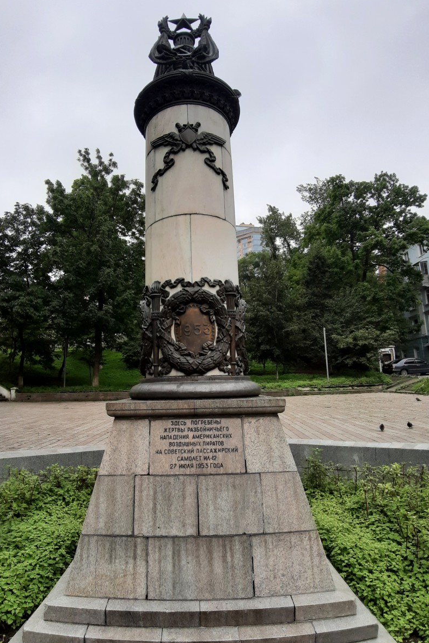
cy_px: 324
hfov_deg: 64.4
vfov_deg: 86.9
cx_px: 190
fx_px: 340
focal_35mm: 19
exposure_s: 1/315
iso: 40
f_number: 2.4
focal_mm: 1.87
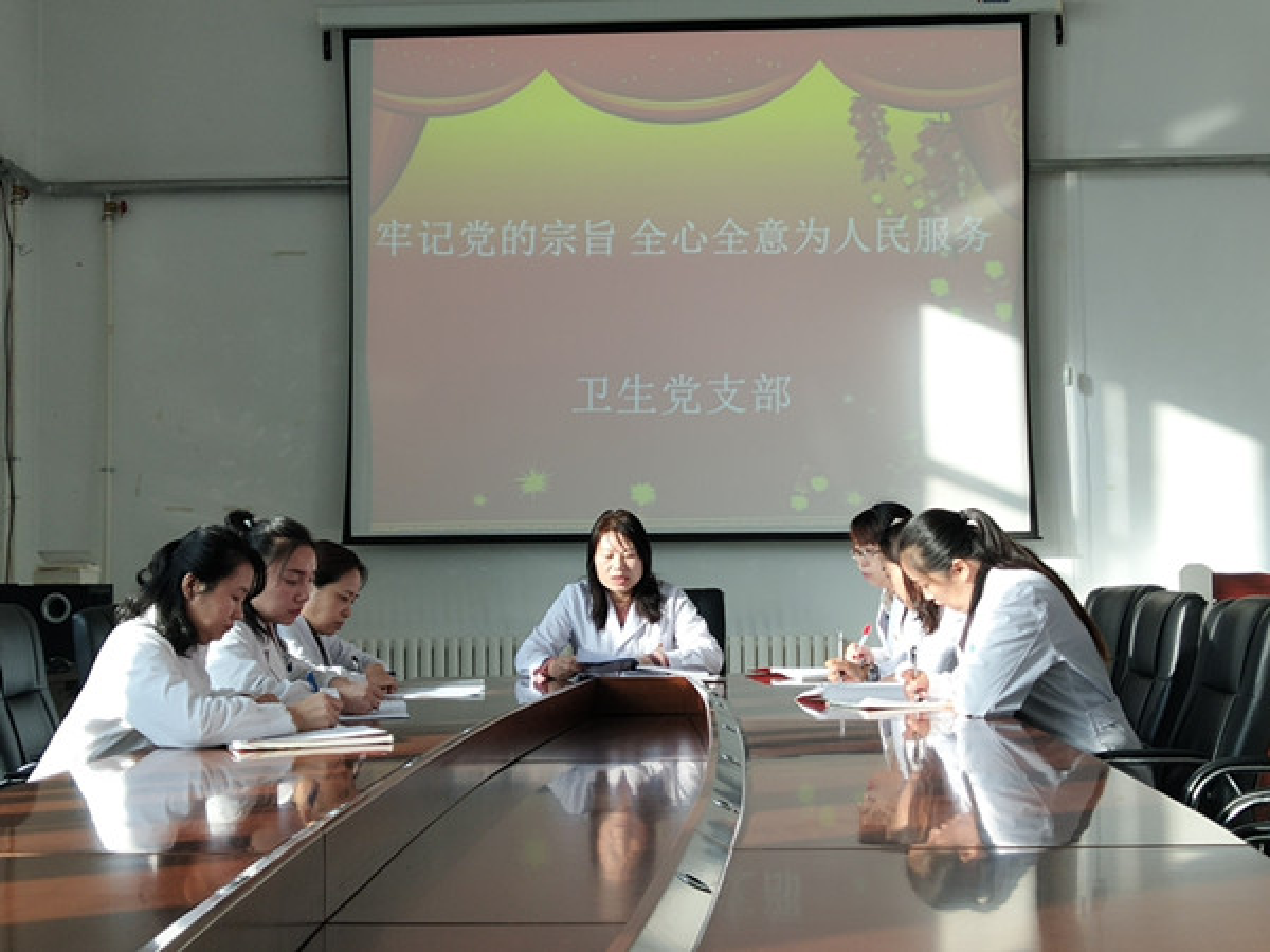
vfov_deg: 23.7
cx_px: 635
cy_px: 476
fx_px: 2275
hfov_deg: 31.2
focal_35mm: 62
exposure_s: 1/100
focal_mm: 3.95
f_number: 1.8
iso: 145
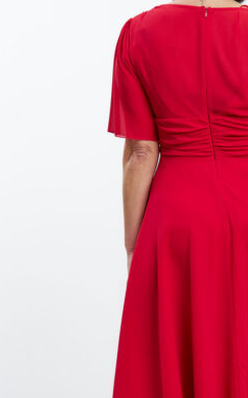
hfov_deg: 12.3
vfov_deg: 19.6
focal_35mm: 106
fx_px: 1147
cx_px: 154
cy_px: 264
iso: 100
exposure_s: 1/160
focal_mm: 45
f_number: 13
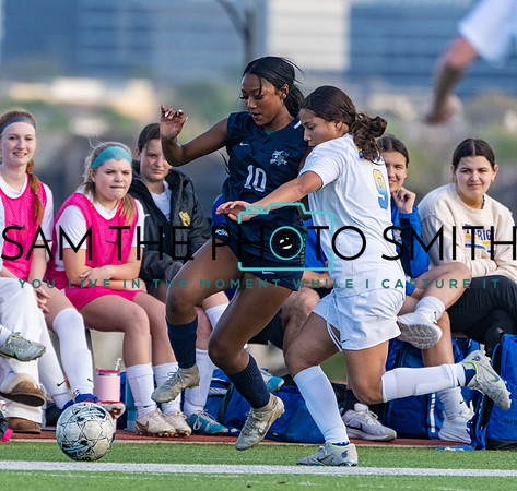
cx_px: 150
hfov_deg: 1.8
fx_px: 16182
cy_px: 247
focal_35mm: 981
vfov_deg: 1.7
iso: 1250
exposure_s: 1/1250
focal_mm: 560
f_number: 8
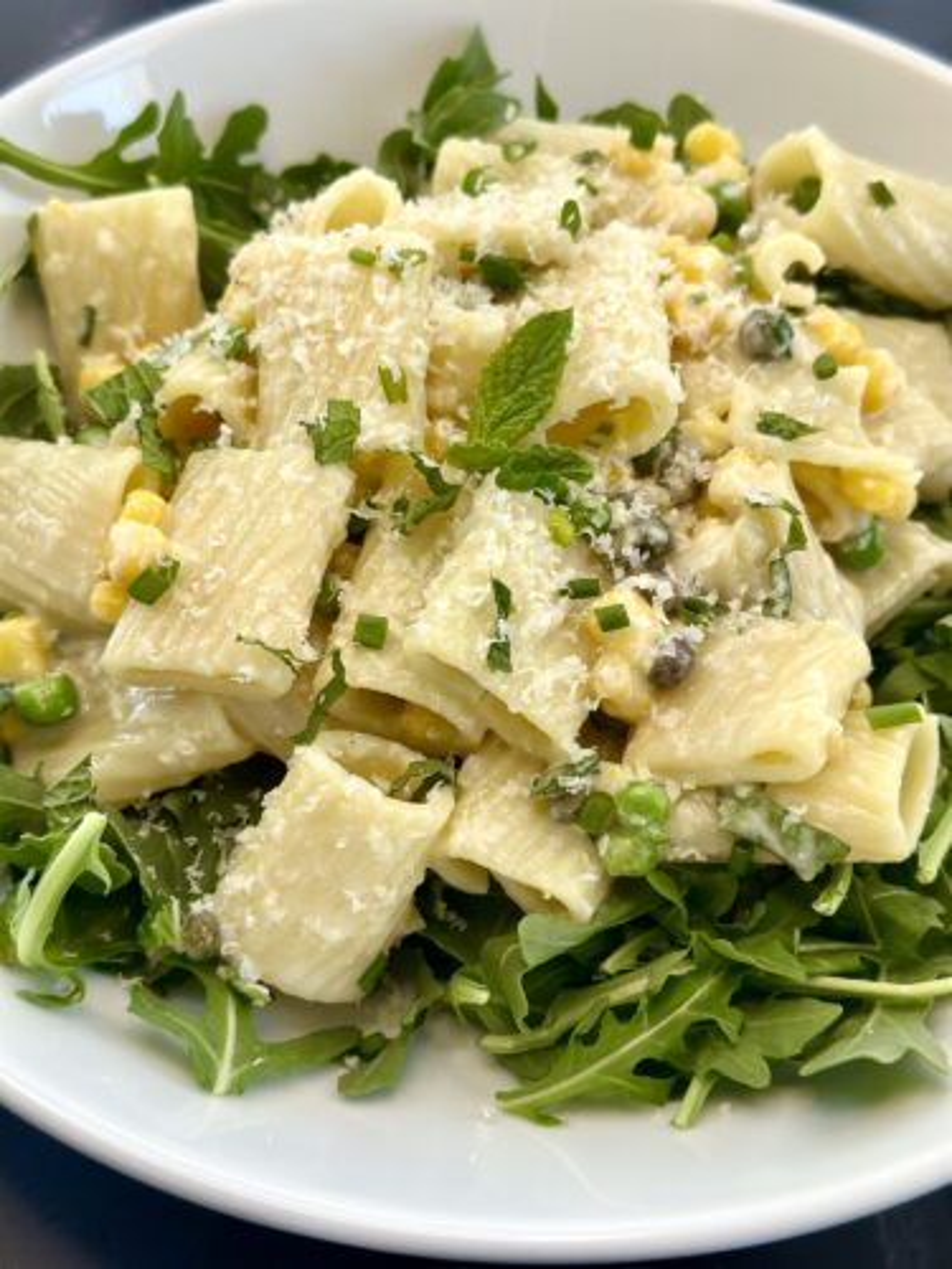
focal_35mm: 48
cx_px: 476
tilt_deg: -56.4
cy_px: 634
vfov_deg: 39.7
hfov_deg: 30.3
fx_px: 1760
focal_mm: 6.86
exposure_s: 1/121
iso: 100
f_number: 1.78
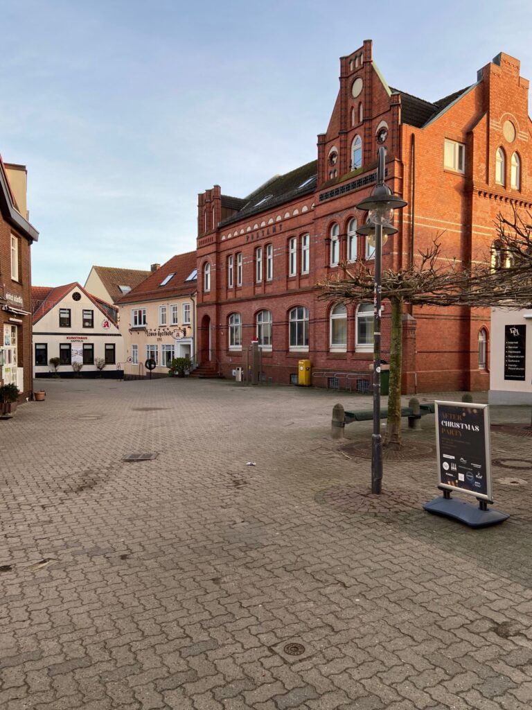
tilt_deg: +1.1
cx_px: 266
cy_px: 355
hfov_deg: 53.1
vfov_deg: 67.3
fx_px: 533
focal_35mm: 26
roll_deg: +0.2
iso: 32
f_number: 1.8
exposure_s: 1/390
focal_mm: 4.25
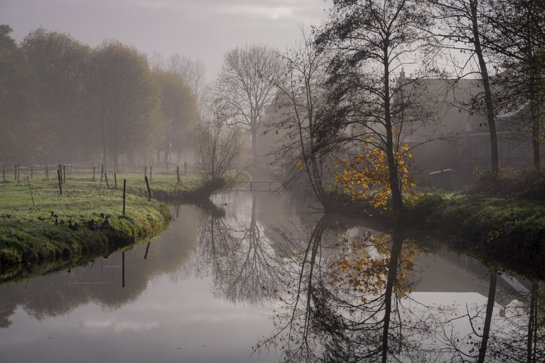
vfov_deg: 14.0
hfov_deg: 20.9
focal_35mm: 98
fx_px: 1476
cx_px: 272
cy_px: 182
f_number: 8
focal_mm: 65
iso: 100
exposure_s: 1/250
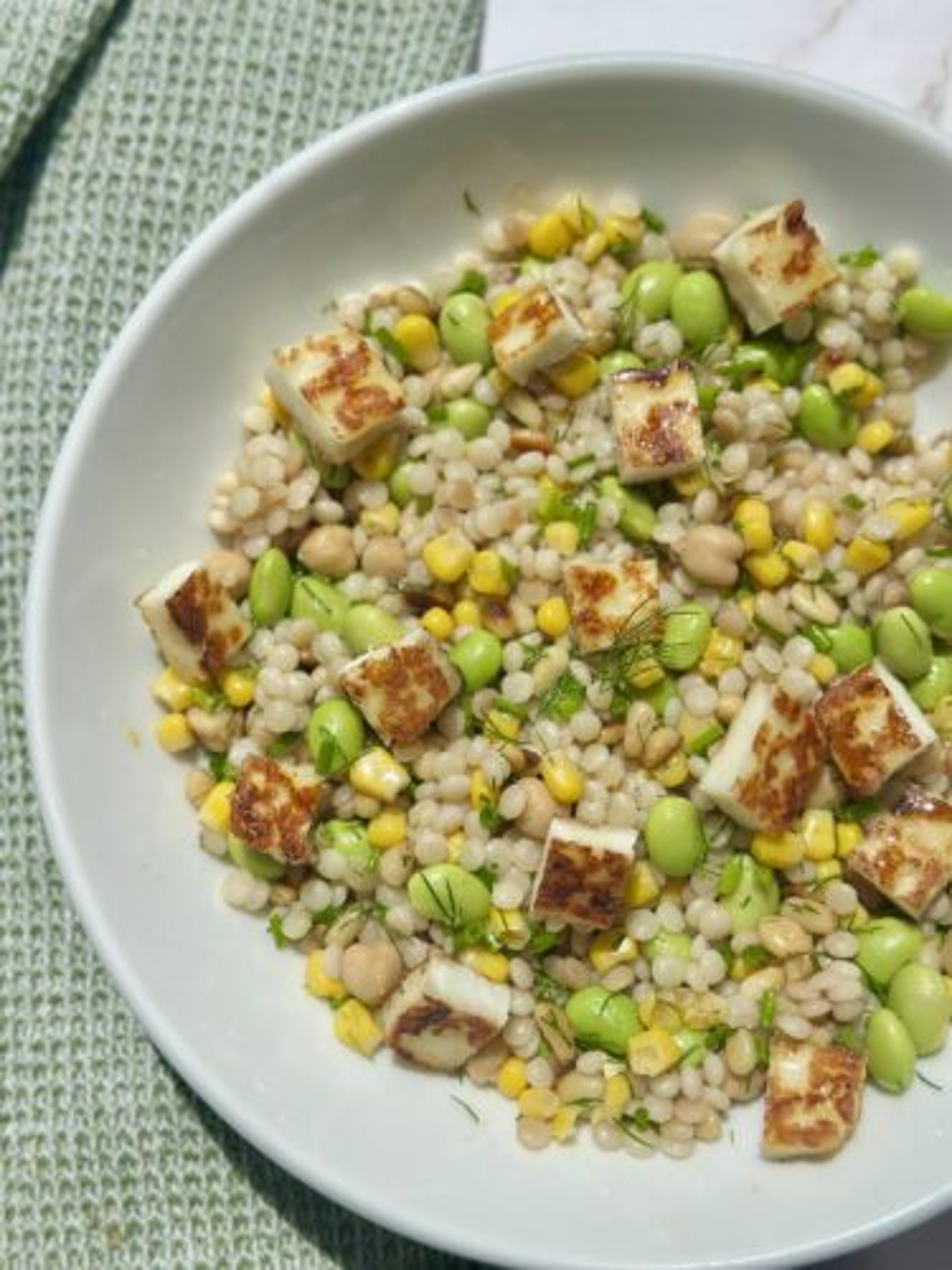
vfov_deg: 39.7
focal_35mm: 48
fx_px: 1760
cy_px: 635
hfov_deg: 30.3
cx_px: 476
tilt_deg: -83.2
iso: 100
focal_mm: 6.86
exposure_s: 1/9804
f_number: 1.78
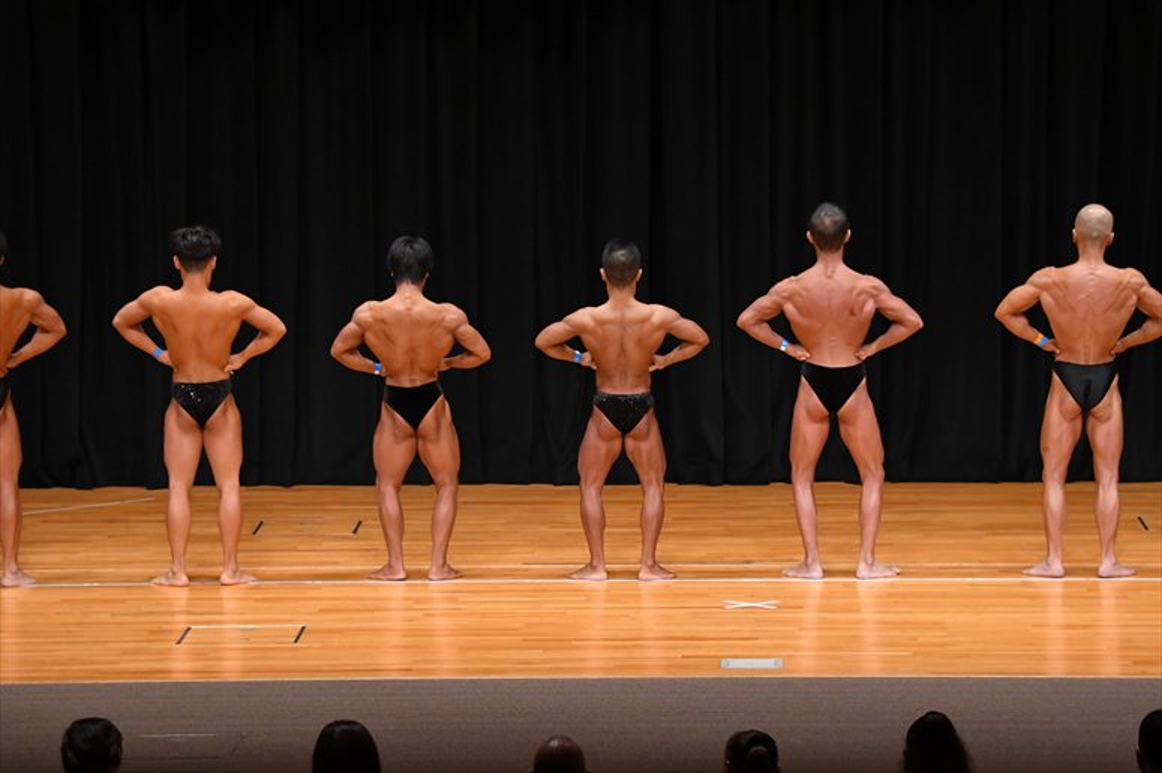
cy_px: 386
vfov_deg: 9.1
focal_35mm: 150
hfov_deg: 13.7
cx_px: 581
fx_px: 4839
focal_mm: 100
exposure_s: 1/400
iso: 3200
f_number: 5.6
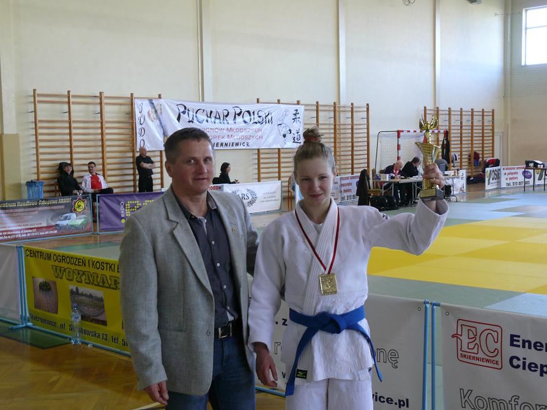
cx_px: 269
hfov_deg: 38.2
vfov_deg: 29.1
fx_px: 790
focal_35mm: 50
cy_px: 208
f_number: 3.2
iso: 160
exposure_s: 1/30
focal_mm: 10.4
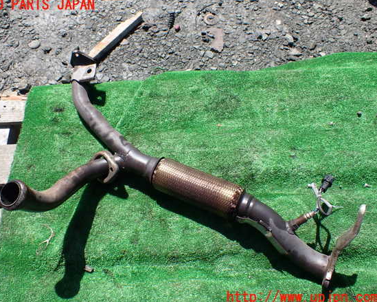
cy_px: 151
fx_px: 357
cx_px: 176
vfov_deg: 45.8
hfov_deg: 55.6
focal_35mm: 32
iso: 100
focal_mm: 5.4
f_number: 3.2
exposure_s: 1/800
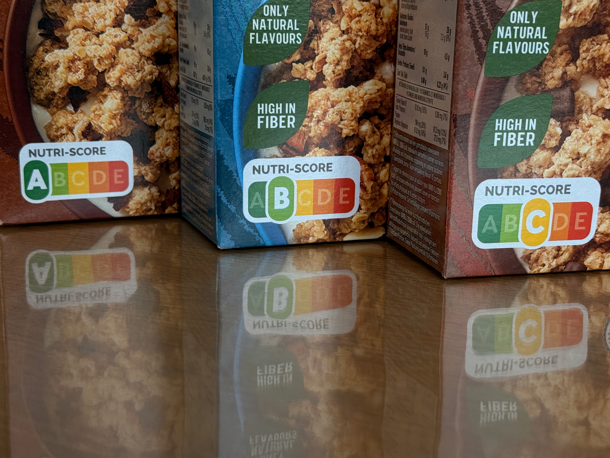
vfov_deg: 30.3
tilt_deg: -13.6
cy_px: 229
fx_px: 846
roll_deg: -1.0
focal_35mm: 48
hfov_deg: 39.7
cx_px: 305
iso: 50
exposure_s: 1/203
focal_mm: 6.76
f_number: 1.78
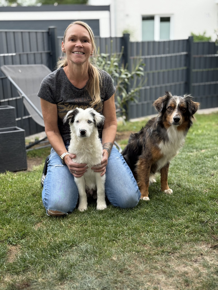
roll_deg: +1.3
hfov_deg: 30.3
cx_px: 109
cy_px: 145
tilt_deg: -14.7
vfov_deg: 39.7
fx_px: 403
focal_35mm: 48
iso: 100
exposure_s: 1/68
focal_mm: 6.76
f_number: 1.78
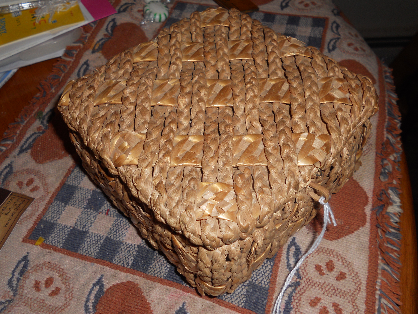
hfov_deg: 56.8
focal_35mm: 32
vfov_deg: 44.2
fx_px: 386
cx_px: 209
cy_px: 157
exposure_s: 1/25
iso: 80
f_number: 8.8
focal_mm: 5.8
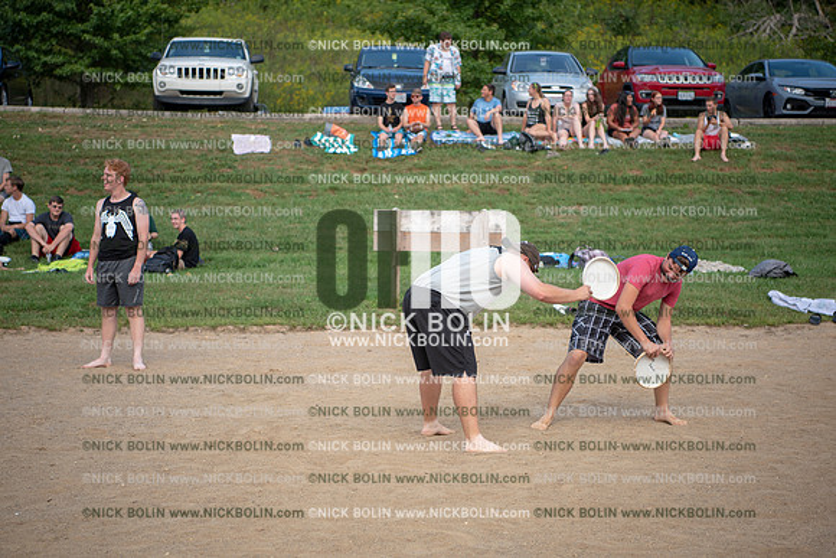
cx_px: 418
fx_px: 1626
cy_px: 279
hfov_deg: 28.8
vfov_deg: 19.5
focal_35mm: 70
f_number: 3.2
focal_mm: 70
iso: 160
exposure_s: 1/320
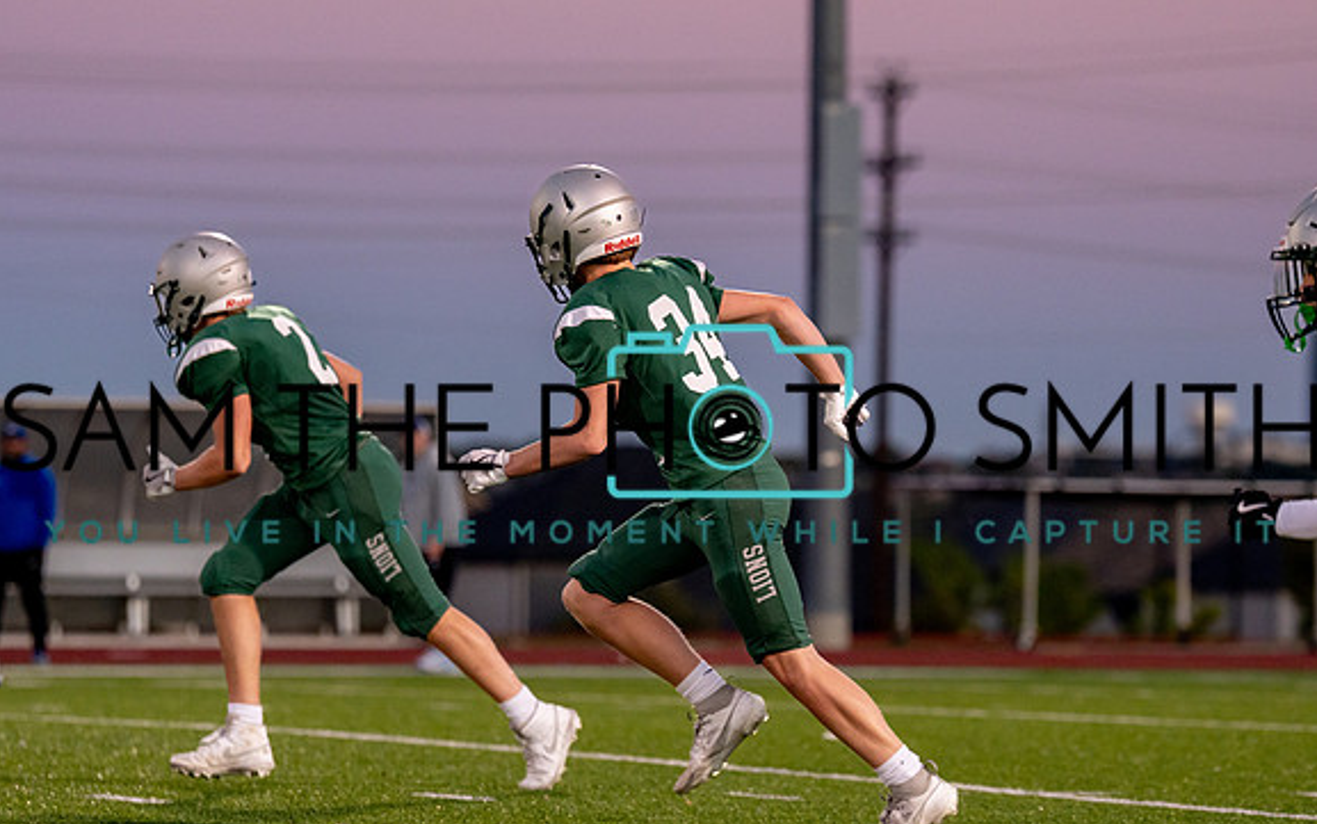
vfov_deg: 5.8
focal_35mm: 226
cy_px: 435
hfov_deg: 9.3
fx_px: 8114
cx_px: 696
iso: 1000
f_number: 2.8
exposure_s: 1/1000
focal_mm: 141
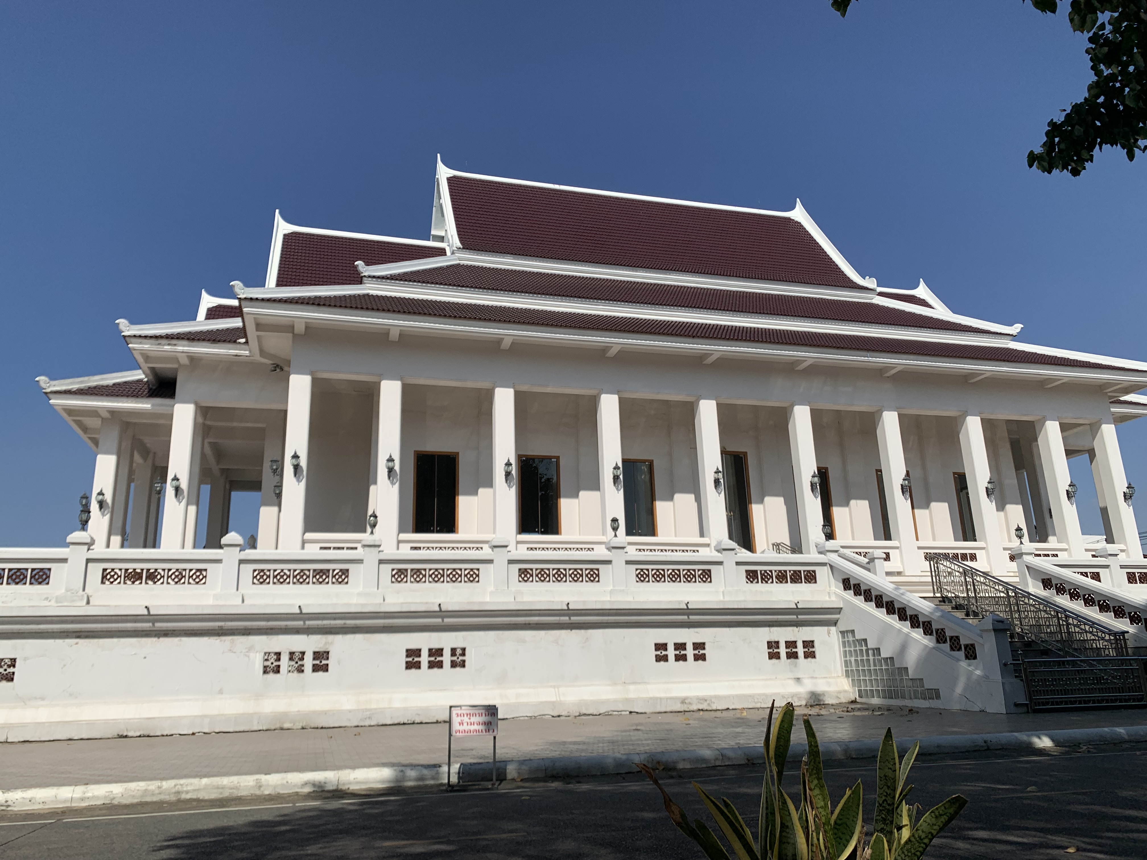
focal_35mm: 26
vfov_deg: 53.1
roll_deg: +1.2
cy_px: 430
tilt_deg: +17.5
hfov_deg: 67.3
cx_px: 574
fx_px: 862
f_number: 1.8
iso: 25
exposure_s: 1/6452
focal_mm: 4.25
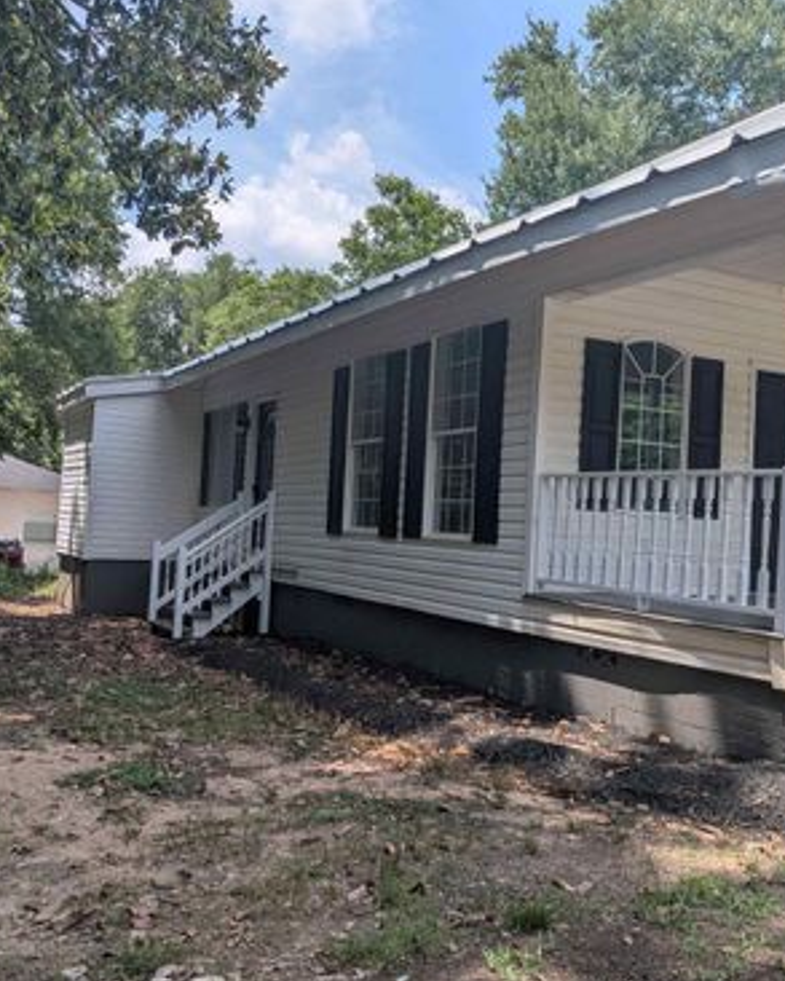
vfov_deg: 55.6
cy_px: 486
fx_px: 929
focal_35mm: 32
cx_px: 380
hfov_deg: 45.8
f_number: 1.7
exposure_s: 1/1776
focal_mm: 4.53
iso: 29
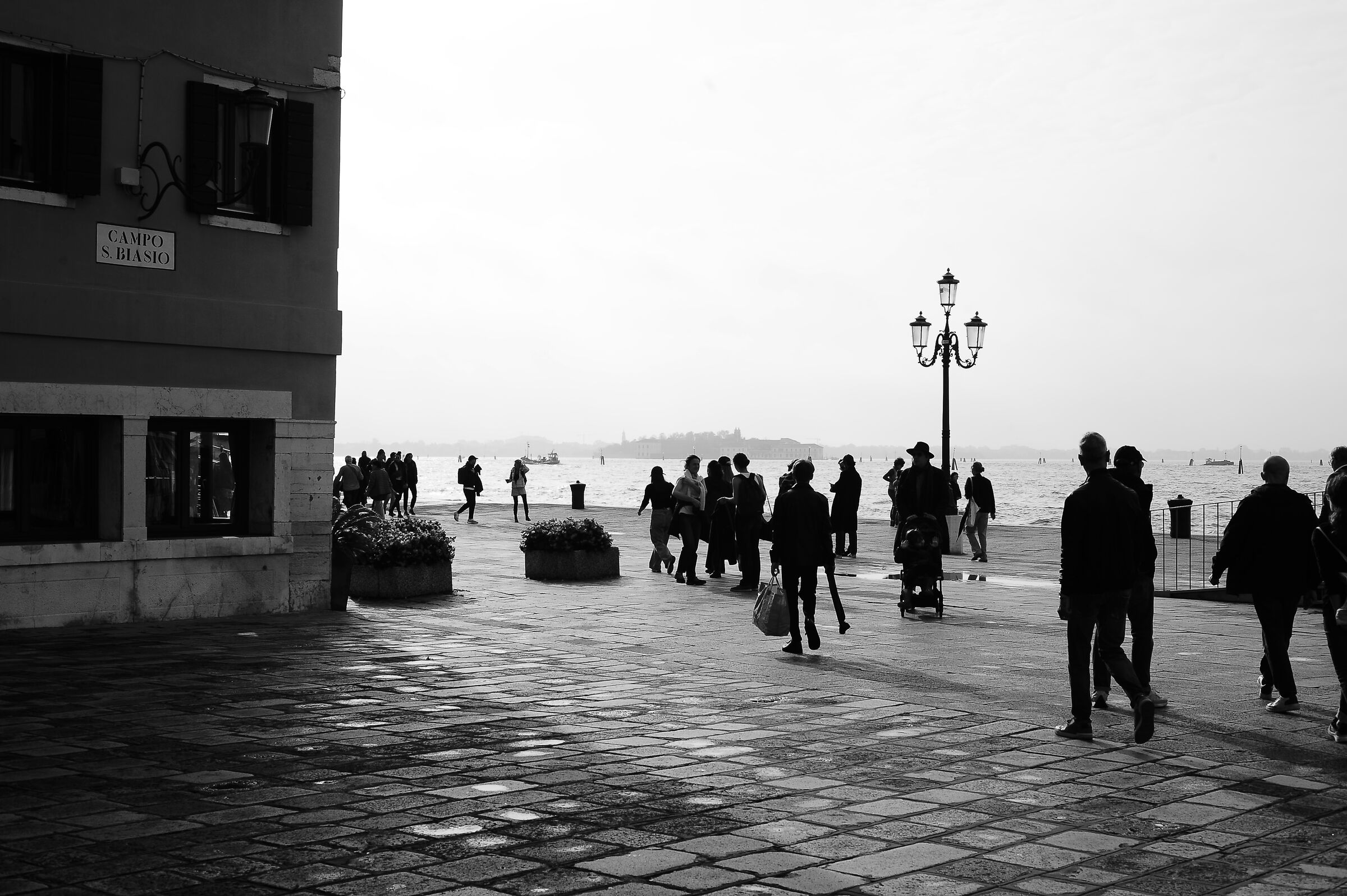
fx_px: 1870
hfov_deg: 39.6
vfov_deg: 27.0
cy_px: 448
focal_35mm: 50
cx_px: 674
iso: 200
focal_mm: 50
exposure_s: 1/800
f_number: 11
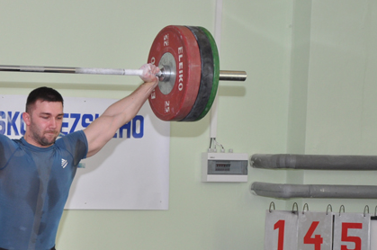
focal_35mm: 129
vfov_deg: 10.5
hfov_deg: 15.7
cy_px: 237
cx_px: 41
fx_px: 1348
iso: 400
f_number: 4.8
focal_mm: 45
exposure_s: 1/200
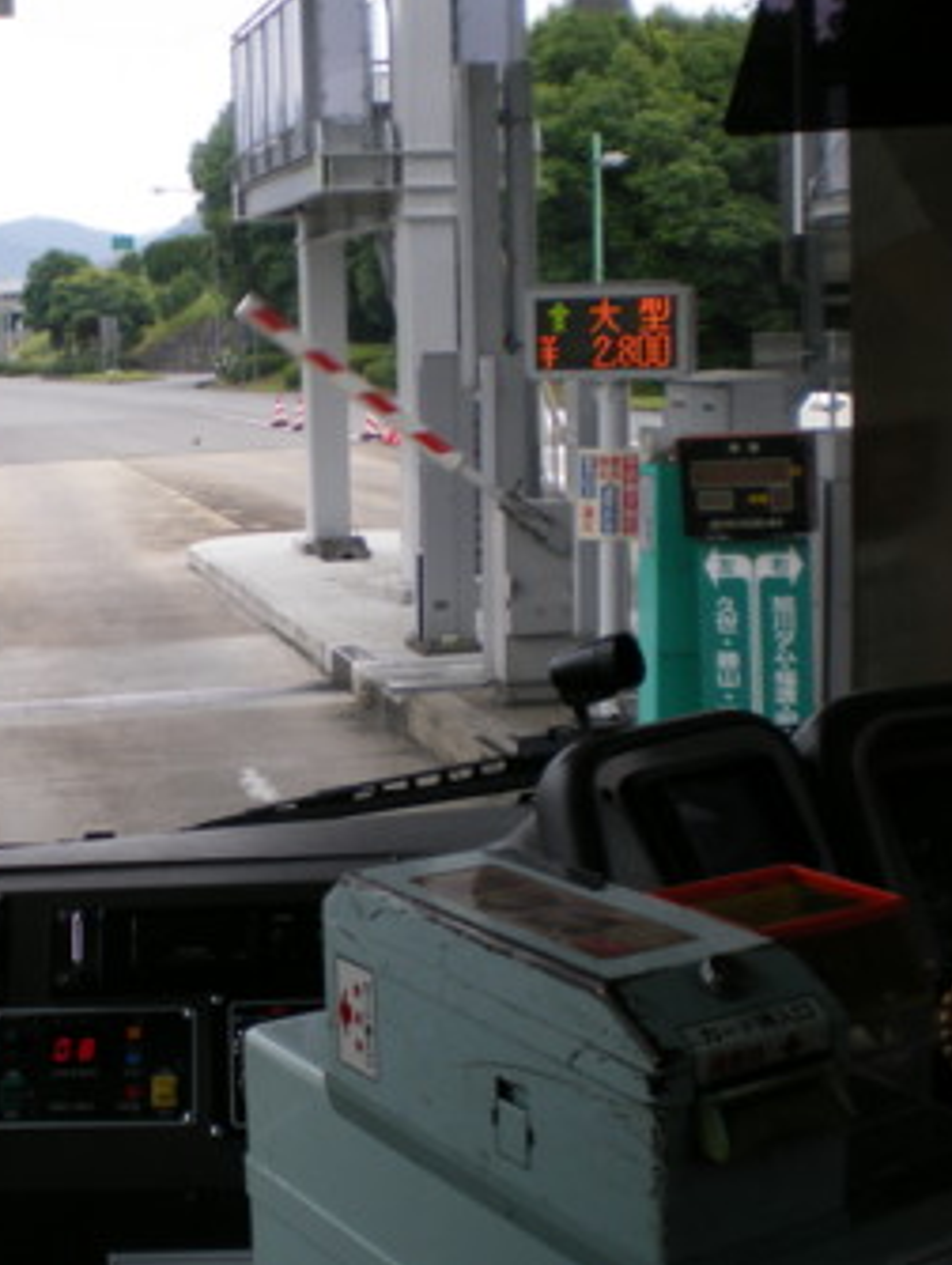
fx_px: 1867
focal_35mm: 51
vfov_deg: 37.5
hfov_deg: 27.7
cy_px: 631
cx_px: 128
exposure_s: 1/160
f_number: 3.1
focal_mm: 6.3
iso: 64
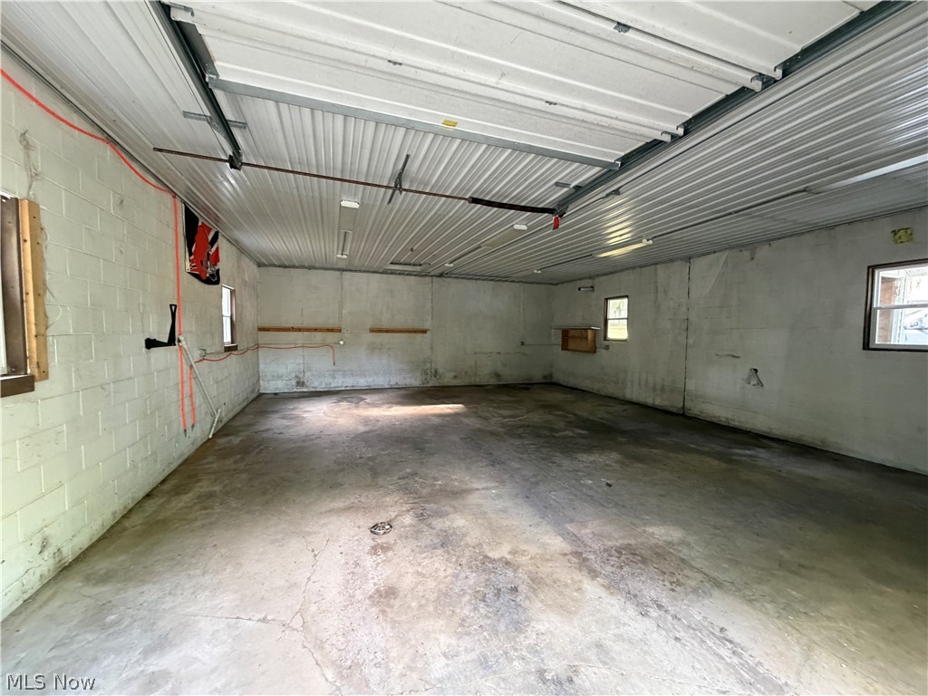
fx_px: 375
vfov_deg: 85.7
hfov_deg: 102.1
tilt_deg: -1.2
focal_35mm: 14
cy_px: 348
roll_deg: -0.7
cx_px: 464
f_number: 2.2
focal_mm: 2.22
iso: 500
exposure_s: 1/60
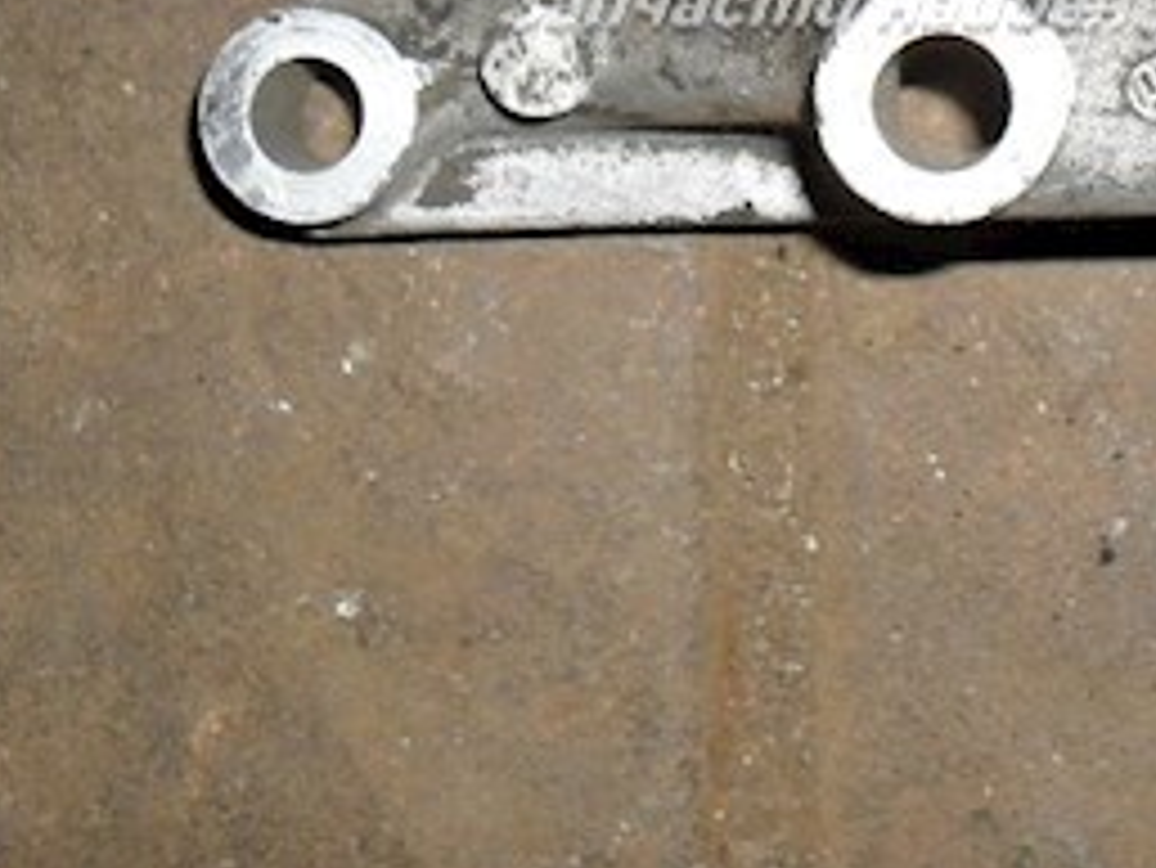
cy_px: -126
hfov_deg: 22.0
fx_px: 2907
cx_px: 1017
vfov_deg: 16.4
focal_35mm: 87
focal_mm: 6.3
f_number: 3.2
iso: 200
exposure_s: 1/45
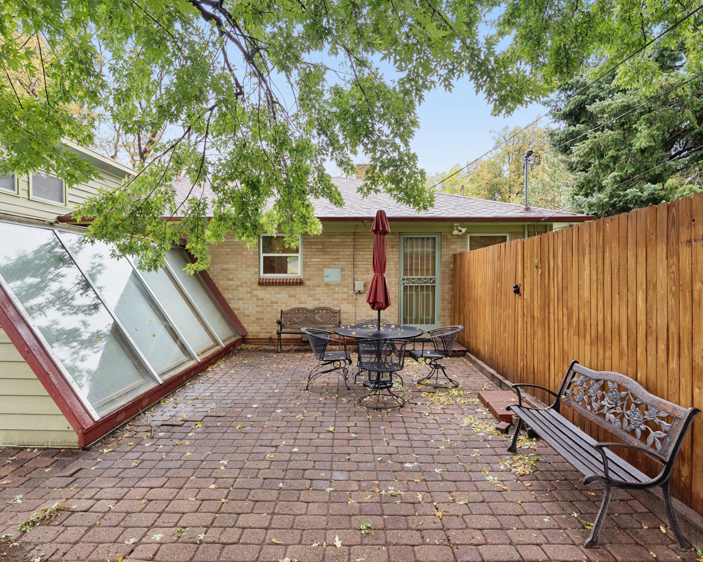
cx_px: 334
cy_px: 282
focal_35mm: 19
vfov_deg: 70.8
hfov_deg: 83.2
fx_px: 395
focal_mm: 16
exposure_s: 1/60
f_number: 8
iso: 400
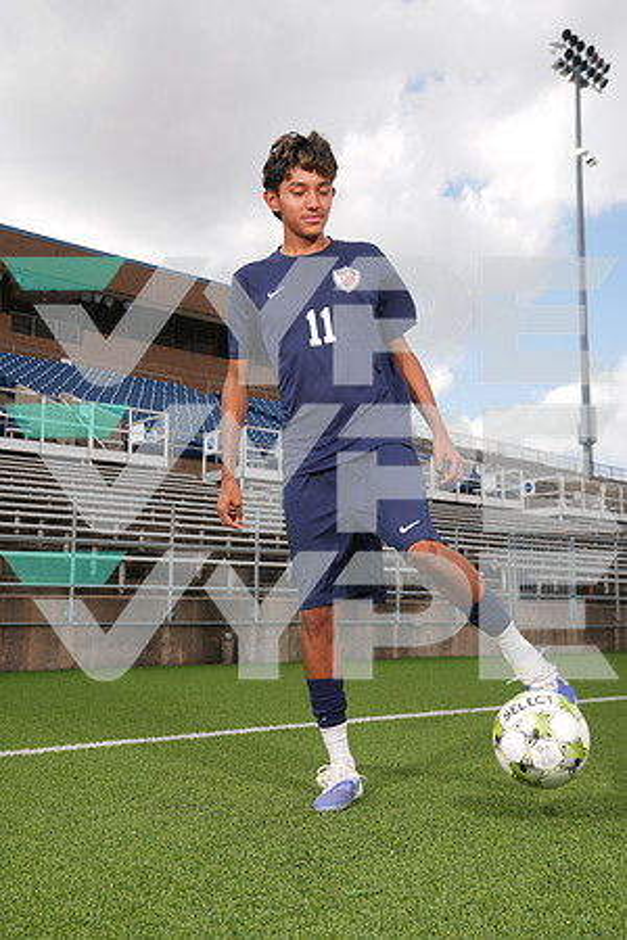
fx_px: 1019
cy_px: 470
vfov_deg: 49.6
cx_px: 314
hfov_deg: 34.2
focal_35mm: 39
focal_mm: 39
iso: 80
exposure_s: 1/200
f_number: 7.1
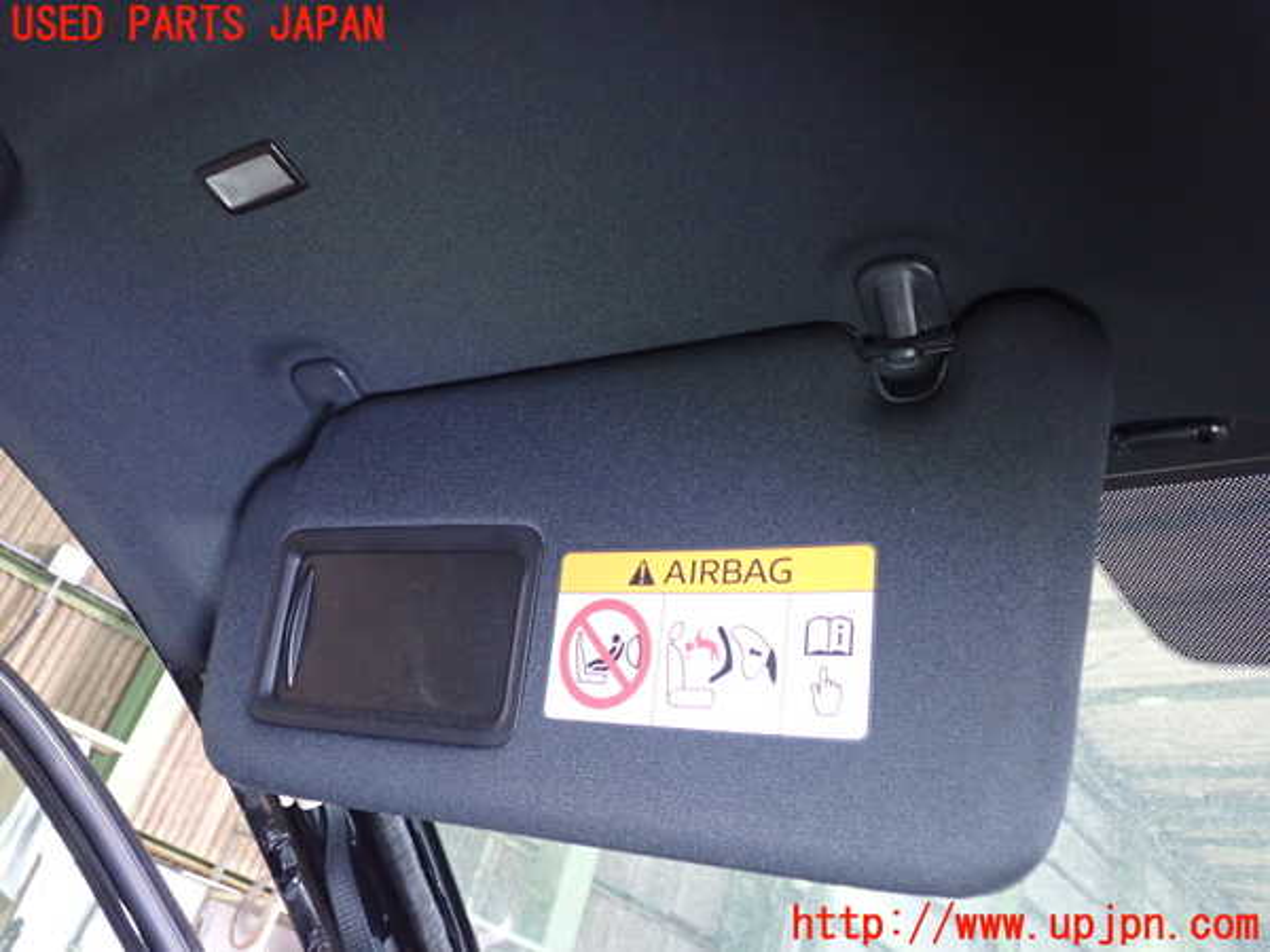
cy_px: 476
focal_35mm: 30
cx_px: 635
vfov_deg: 46.8
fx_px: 1101
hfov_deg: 60.0
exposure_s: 1/25
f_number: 2.3
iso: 640
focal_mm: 5.4
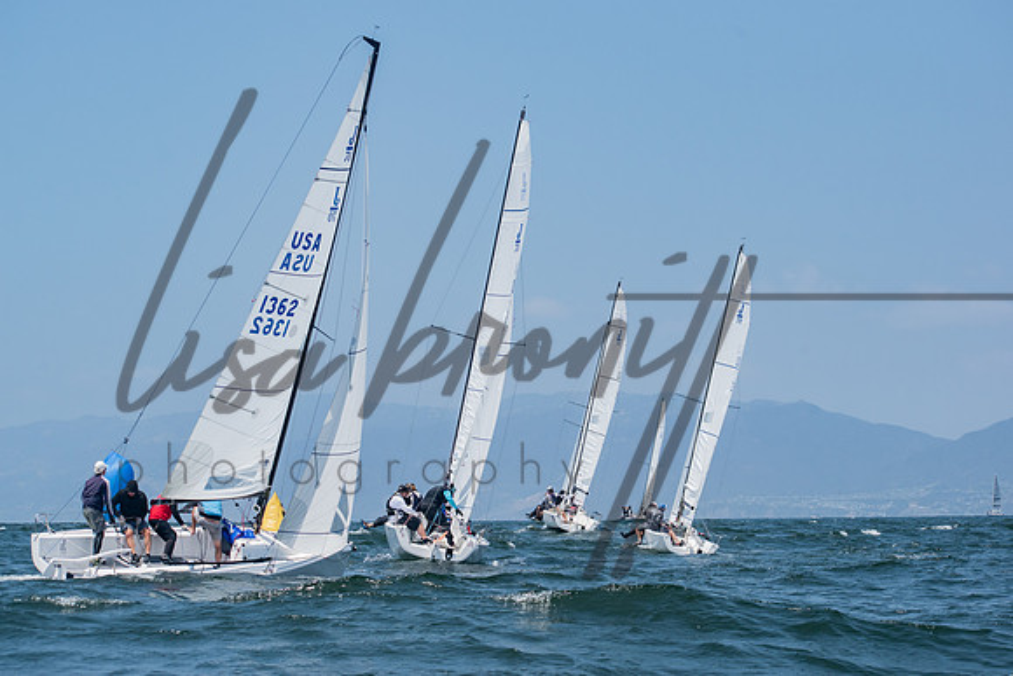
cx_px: 512
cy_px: 338
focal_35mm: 107
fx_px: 3015
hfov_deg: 19.1
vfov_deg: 12.8
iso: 400
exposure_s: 1/1250
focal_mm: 70
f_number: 8
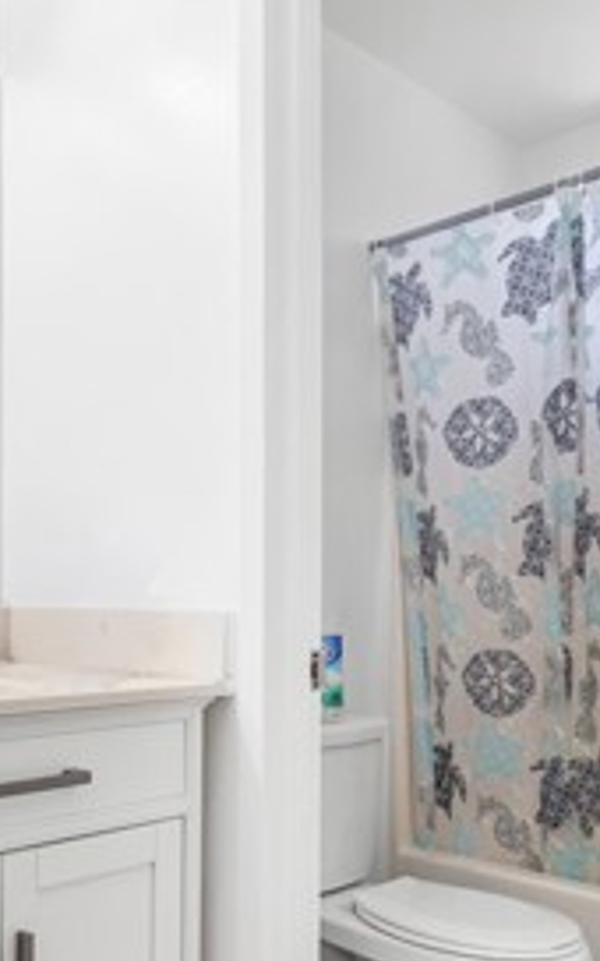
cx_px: 99
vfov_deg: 53.5
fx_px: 942
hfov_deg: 34.0
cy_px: 597
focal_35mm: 36
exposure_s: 1/30
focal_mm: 10
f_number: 7.1
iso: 400
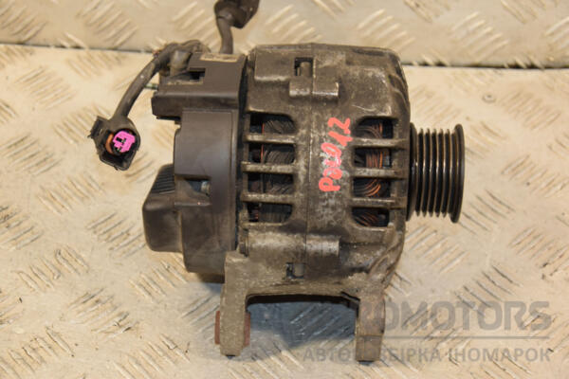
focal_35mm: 87
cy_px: 190
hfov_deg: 23.4
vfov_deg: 15.7
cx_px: 284
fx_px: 1375
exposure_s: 1/125
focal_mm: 58
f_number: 5
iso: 800
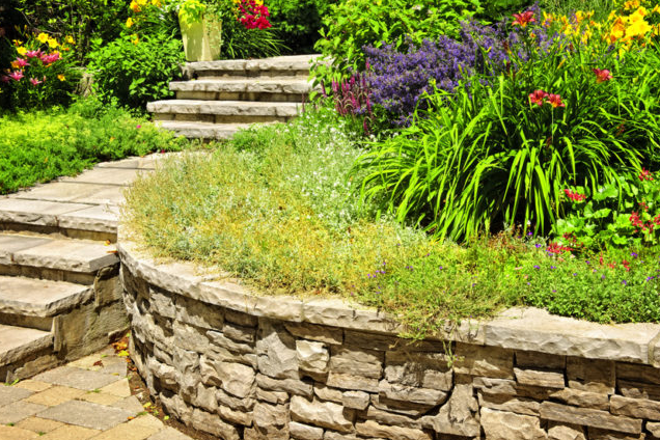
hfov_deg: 34.5
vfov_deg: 23.4
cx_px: 351
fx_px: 1063
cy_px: 222
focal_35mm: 58
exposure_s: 1/160
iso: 200
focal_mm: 48
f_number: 16
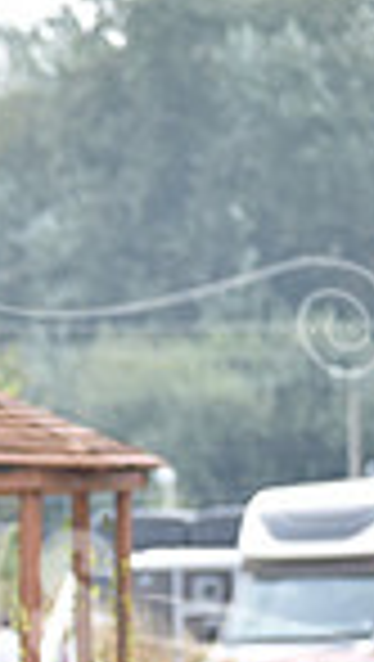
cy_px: 804
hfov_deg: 1.9
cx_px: -379
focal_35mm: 640
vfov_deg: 3.4
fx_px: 11251
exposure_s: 1/1250
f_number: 5.3
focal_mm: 155
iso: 1000
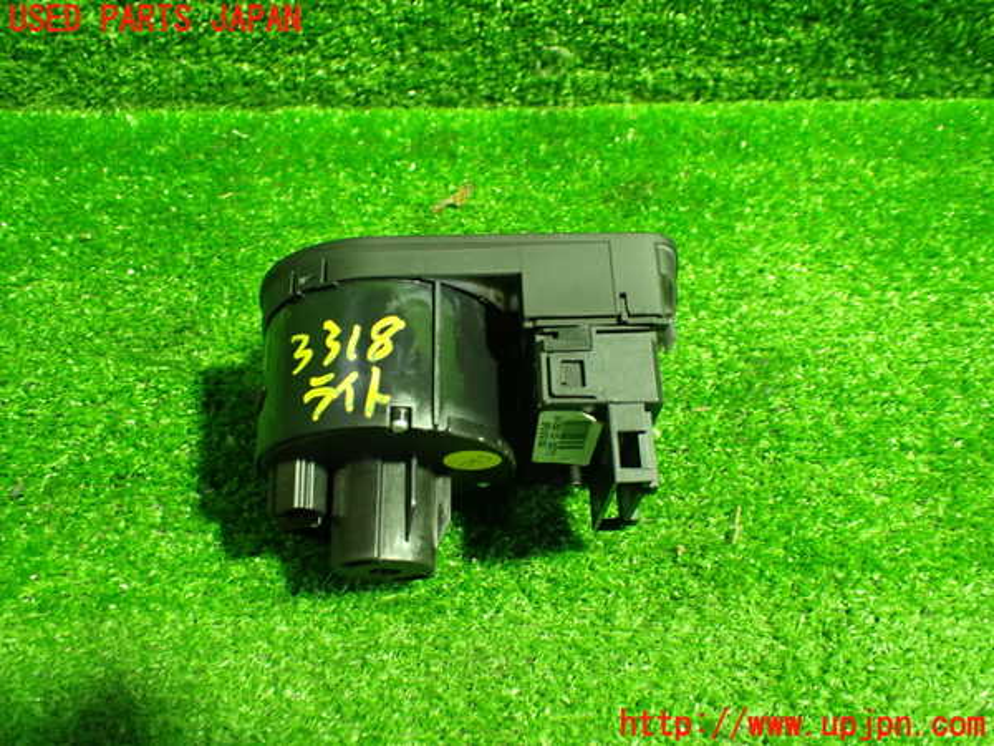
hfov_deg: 60.0
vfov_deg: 46.8
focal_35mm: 30
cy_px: 373
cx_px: 497
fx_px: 861
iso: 800
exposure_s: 1/40
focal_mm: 5.4
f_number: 2.3
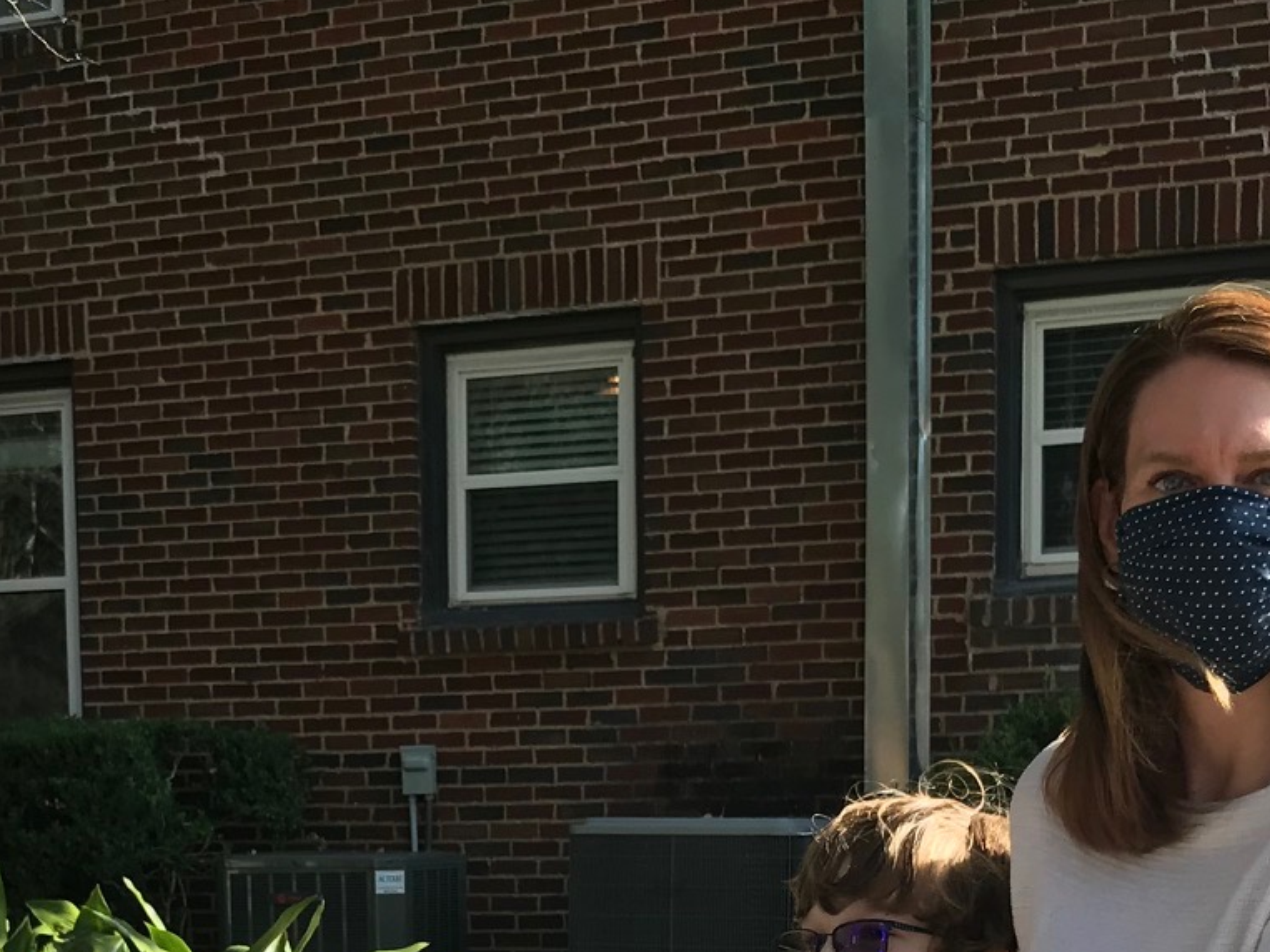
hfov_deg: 26.3
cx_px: 501
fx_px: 2715
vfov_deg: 19.0
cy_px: 1064
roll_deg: +0.3
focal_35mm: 74
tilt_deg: -4.3
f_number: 1.8
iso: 20
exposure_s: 1/529
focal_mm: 3.99
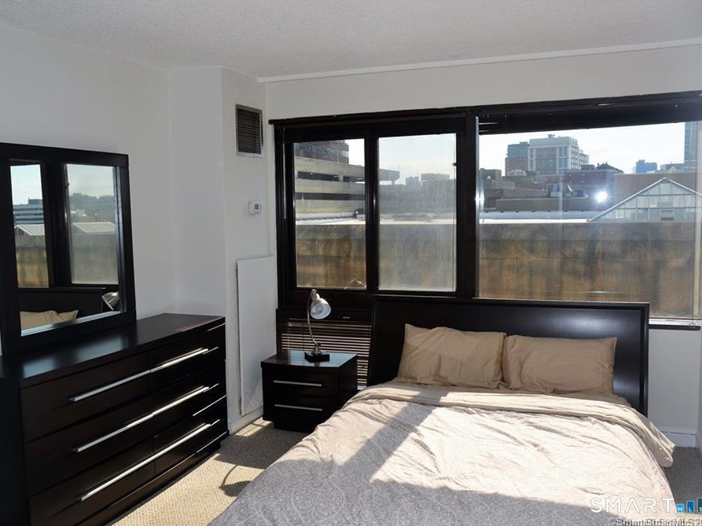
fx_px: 669
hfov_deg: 55.3
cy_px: 263
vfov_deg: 43.0
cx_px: 318
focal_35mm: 33
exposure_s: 1/200
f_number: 5.6
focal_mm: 20
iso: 100
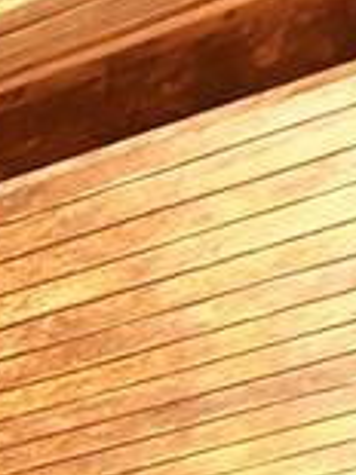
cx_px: -1519
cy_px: 1394
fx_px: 1661
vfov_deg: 11.1
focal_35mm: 121
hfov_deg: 6.0
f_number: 2.2
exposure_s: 1/120
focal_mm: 2.2
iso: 50
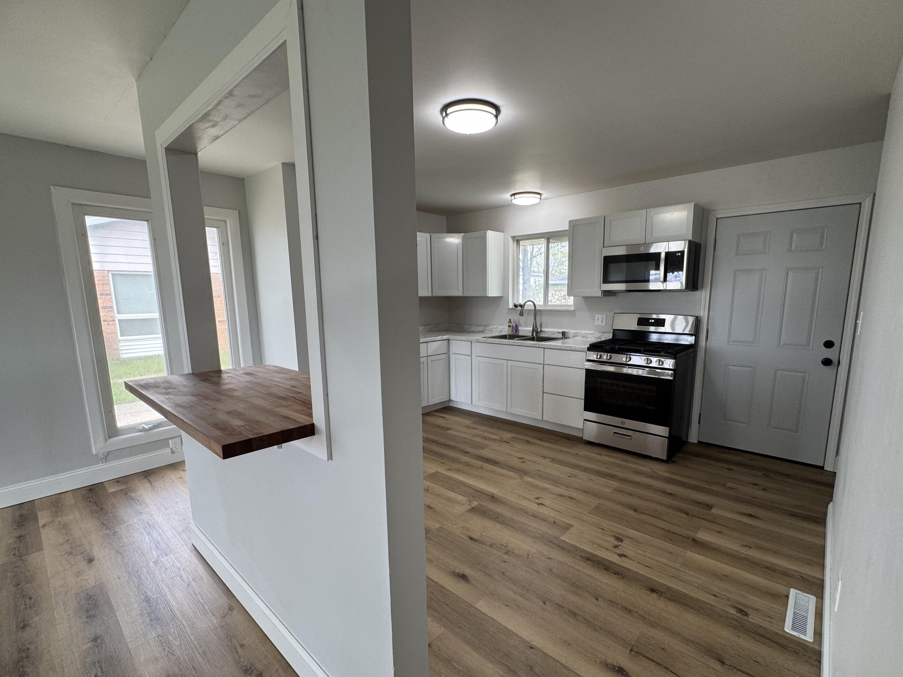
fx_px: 417
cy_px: 362
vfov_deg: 78.0
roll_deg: +0.2
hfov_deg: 94.4
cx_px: 473
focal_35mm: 16
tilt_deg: -10.2
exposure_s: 1/120
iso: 125
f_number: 2.2
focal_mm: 2.22
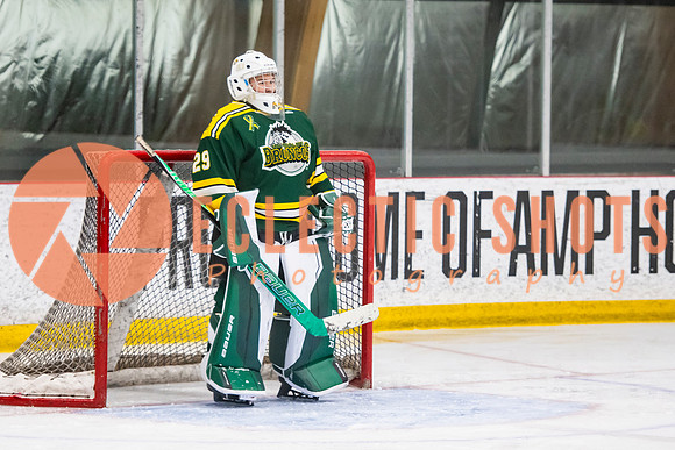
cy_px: 218
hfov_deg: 10.2
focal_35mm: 202
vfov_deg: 6.8
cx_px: 284
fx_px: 3780
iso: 2500
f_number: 3.2
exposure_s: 1/400
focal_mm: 135
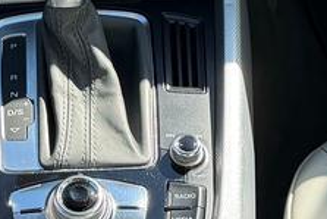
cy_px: -106
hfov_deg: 14.2
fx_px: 1300
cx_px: 44
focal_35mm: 143
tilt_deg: -32.5
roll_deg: +2.6
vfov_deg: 9.4
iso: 100
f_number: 1.78
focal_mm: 6.76
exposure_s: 1/943
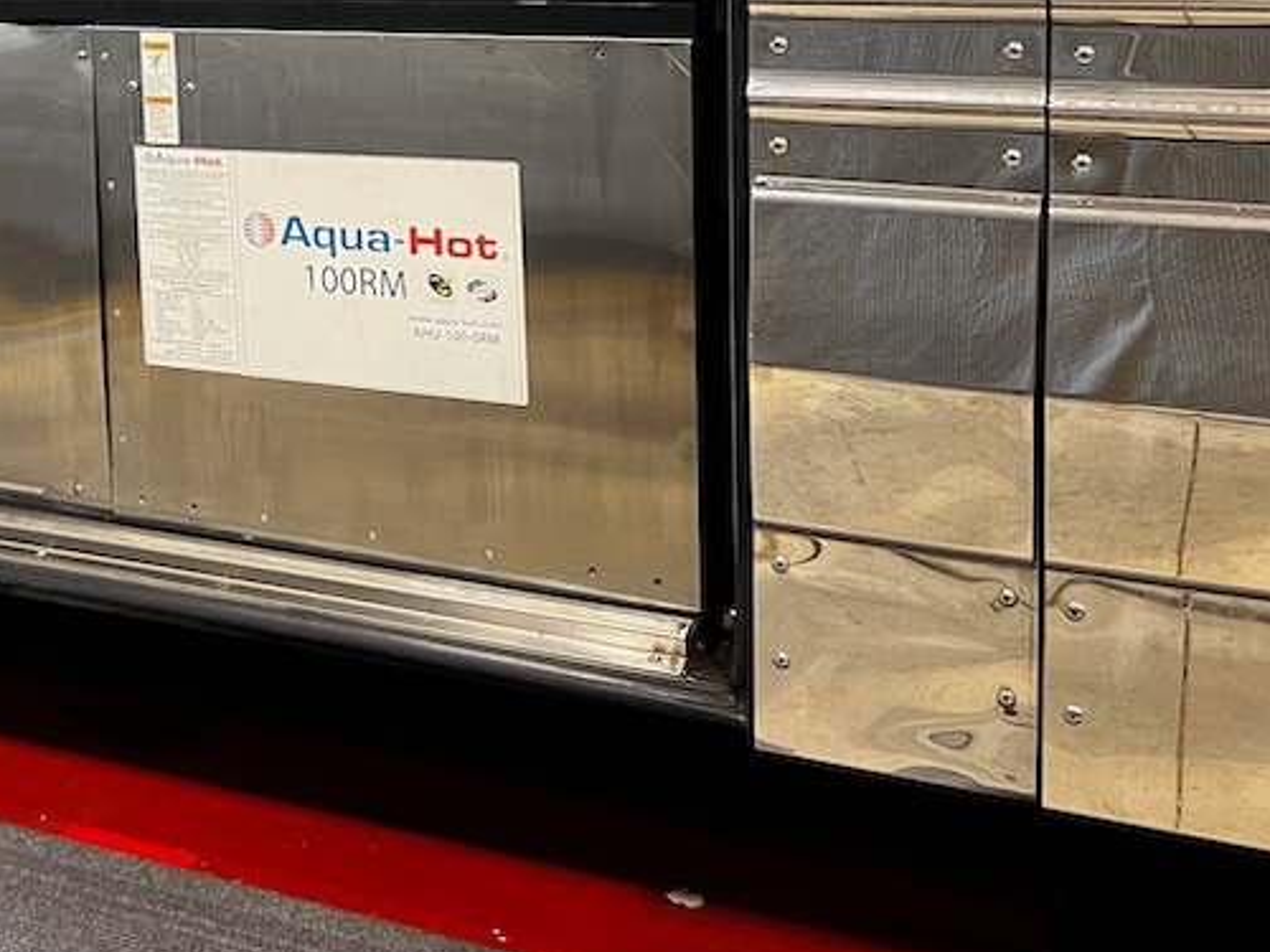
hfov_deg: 36.0
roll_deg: +1.3
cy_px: 33
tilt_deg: -6.4
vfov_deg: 26.7
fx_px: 1908
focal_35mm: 52
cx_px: 312
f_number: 1.5
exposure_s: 1/60
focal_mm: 5.7
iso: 400
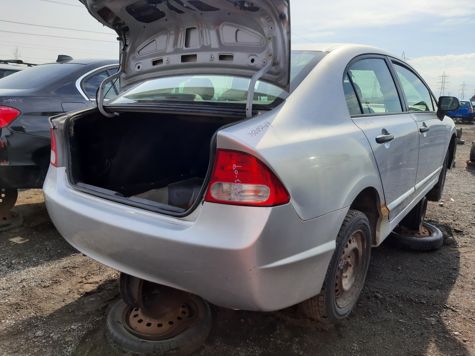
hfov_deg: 67.3
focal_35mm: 26
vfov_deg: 53.1
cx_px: 238
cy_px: 178
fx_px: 357
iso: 40
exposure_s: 1/1188
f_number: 1.7
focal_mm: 3.92
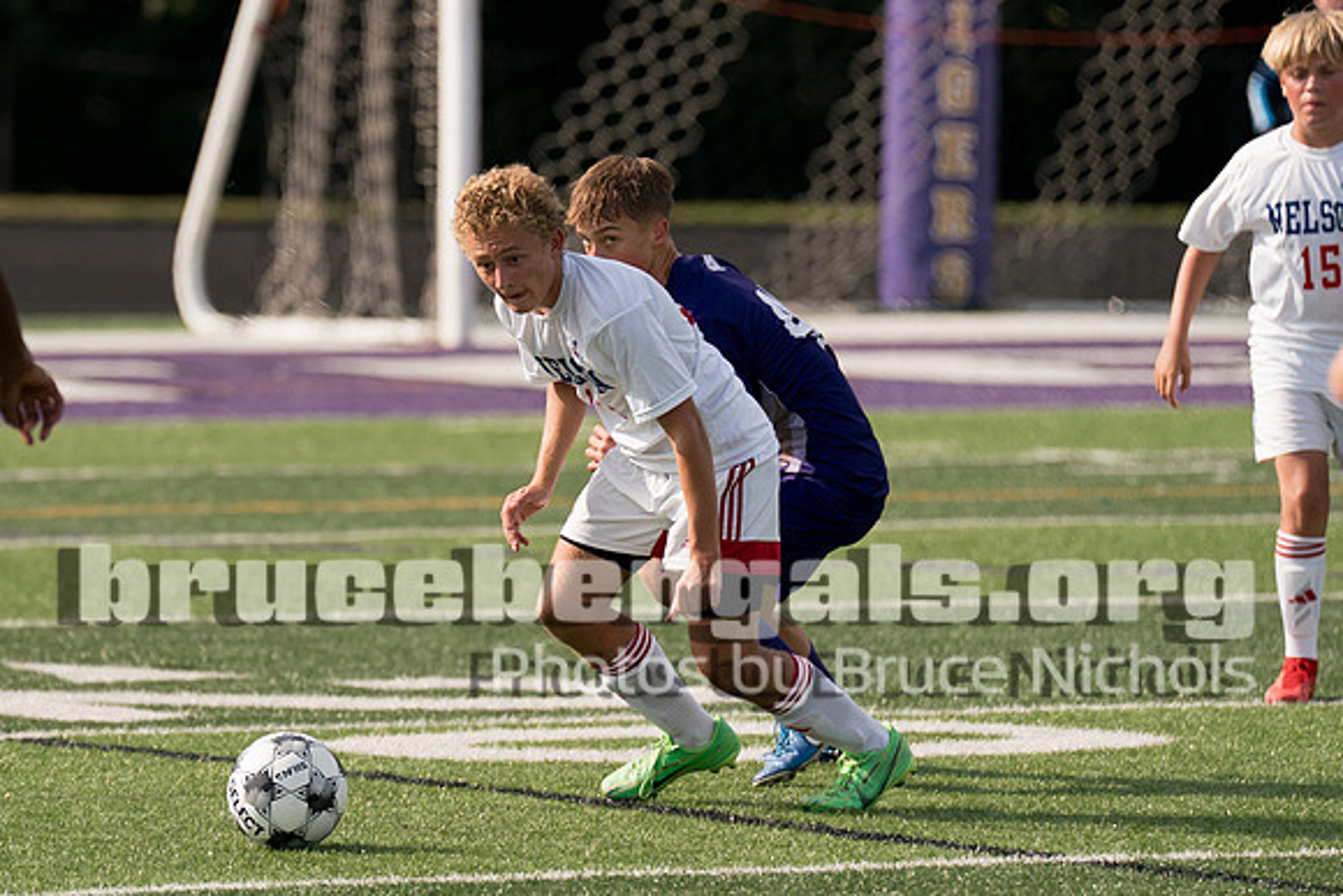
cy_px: 465
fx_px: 14182
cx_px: 508
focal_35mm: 380
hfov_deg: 5.4
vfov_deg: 3.6
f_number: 2.8
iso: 160
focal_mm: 200
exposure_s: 1/2000
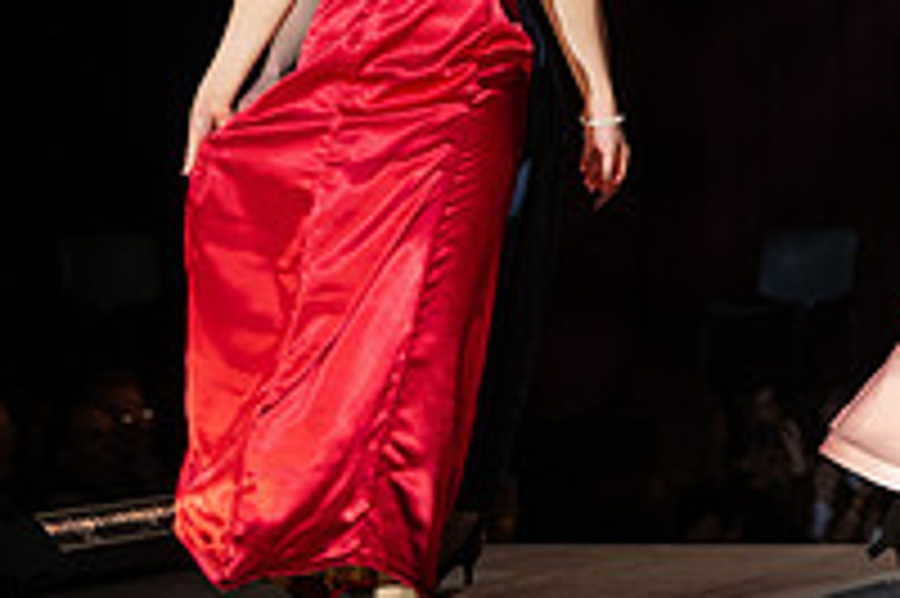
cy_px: -26
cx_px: 1291
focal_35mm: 224
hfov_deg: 9.0
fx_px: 5595
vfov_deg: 6.1
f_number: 3.5
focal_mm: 70
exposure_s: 1/640
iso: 800
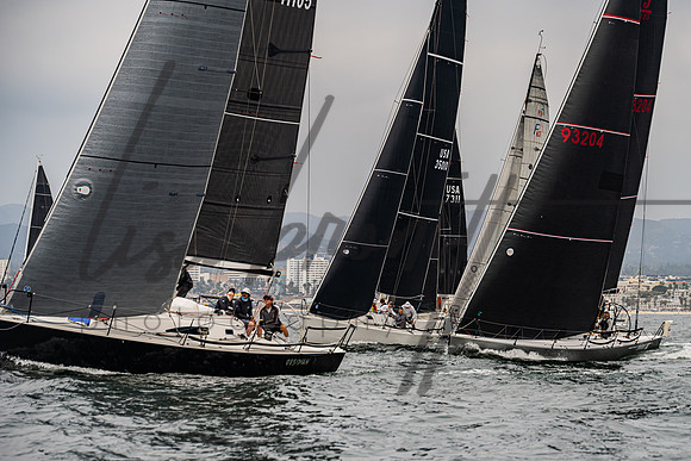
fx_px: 2663
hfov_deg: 14.8
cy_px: 251
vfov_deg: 9.9
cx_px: 387
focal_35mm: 139
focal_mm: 120
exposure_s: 1/1250
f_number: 6.3
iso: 250
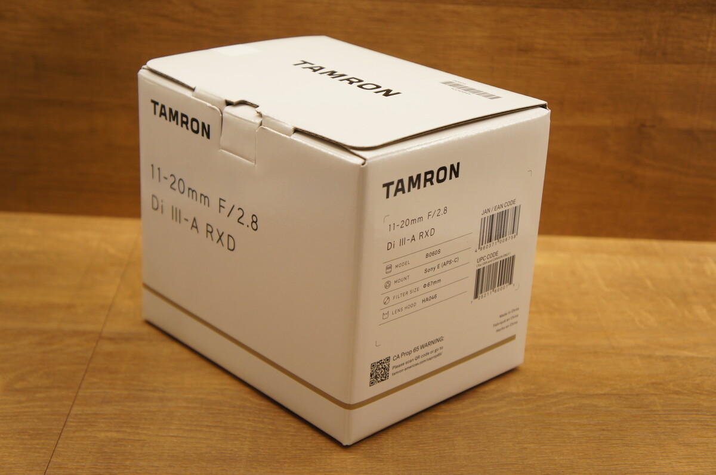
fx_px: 1162
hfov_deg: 34.2
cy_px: 238
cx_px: 358
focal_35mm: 58
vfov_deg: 23.1
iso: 200
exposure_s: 1/60
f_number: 4.5
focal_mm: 39
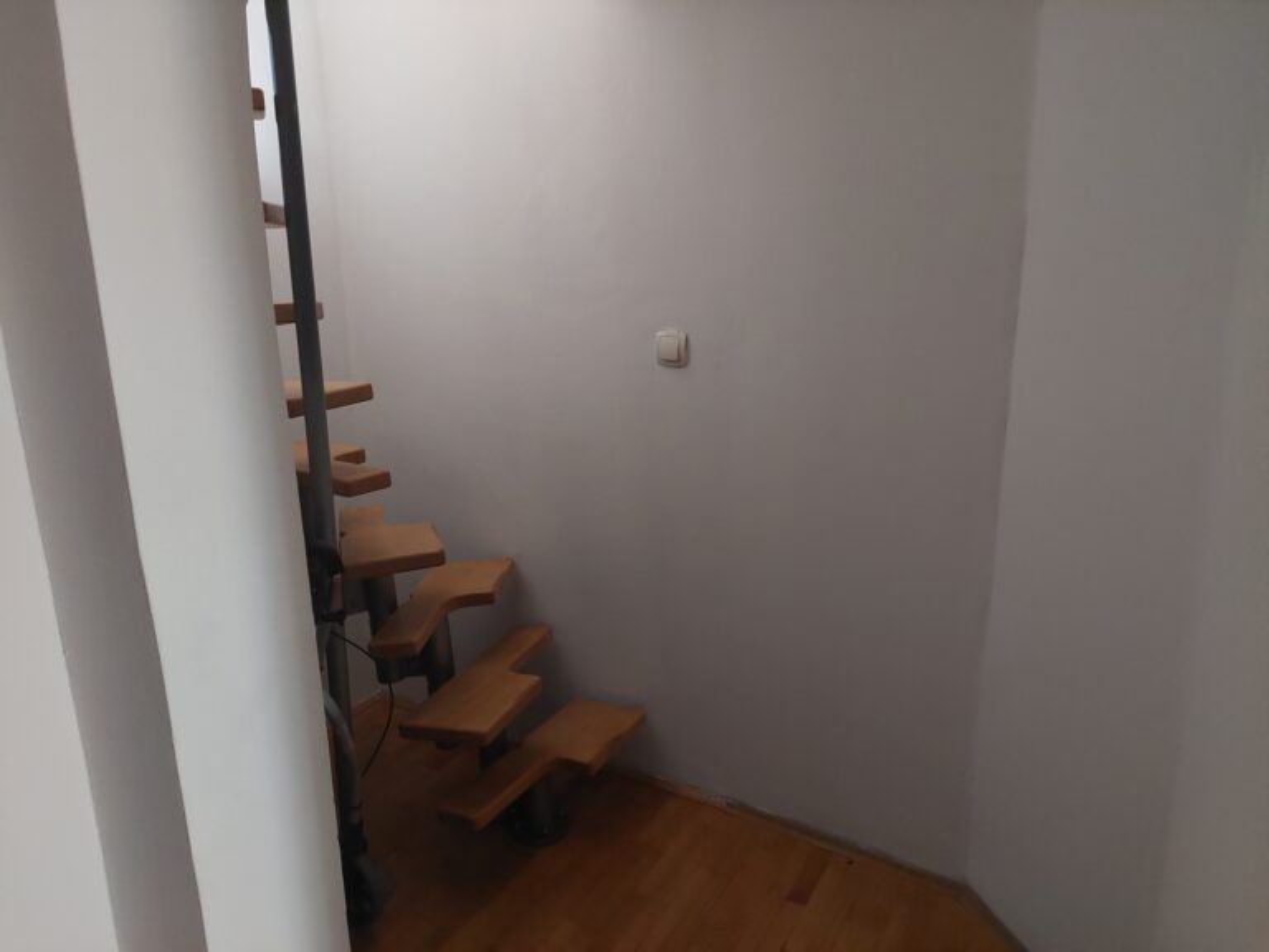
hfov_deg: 71.6
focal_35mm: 24
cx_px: 634
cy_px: 476
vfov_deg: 56.8
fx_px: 880
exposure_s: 1/25
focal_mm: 5.23
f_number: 1.8
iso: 640
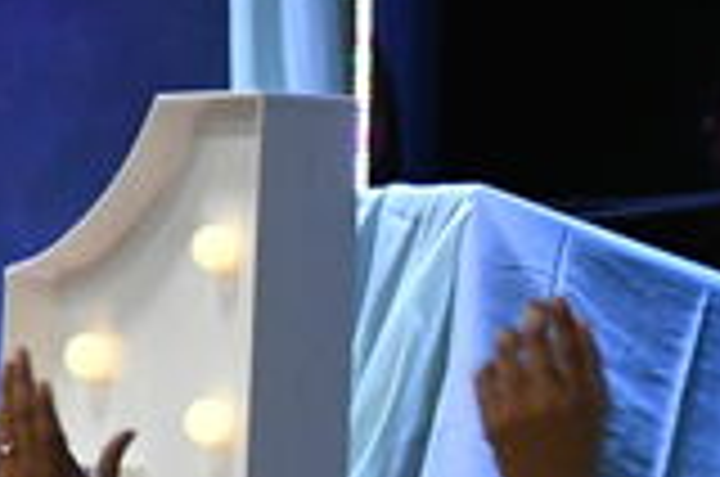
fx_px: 15449
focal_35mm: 774
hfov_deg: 2.6
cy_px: 729
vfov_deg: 1.8
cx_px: -1120
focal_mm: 70
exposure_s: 1/100
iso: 2000
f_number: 4.5
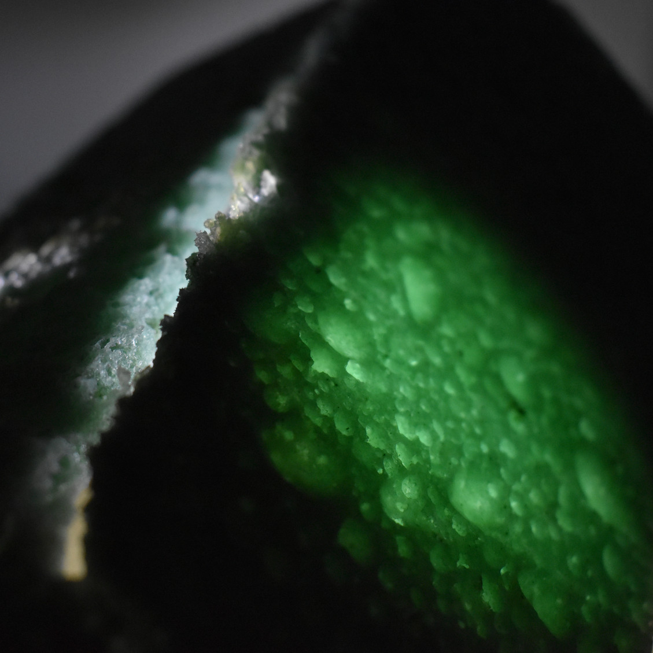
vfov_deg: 30.7
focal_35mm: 56
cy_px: 326
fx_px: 1187
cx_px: 274
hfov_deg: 30.7
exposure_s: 1/125
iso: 2800
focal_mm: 29
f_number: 4.2
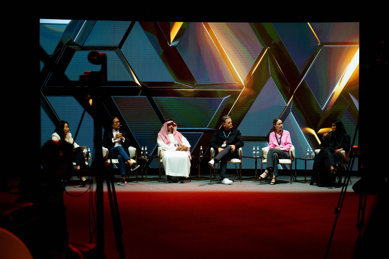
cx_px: 194
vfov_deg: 19.5
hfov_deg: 28.8
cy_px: 130
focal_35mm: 70
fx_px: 756
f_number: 2.8
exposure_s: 1/320
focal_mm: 70
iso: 1000
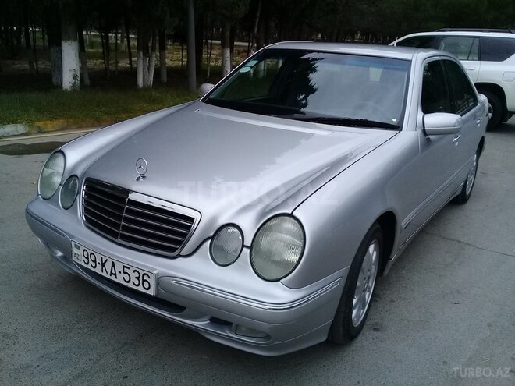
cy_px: 193
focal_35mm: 31
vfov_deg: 45.4
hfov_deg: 58.4
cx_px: 258
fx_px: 461
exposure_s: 1/866
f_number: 2.2
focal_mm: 3.3
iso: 50
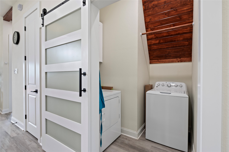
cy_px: 76
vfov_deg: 70.4
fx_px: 108
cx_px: 114
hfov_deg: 93.3
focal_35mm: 17
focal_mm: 17
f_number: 6.3
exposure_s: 1/4
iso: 125
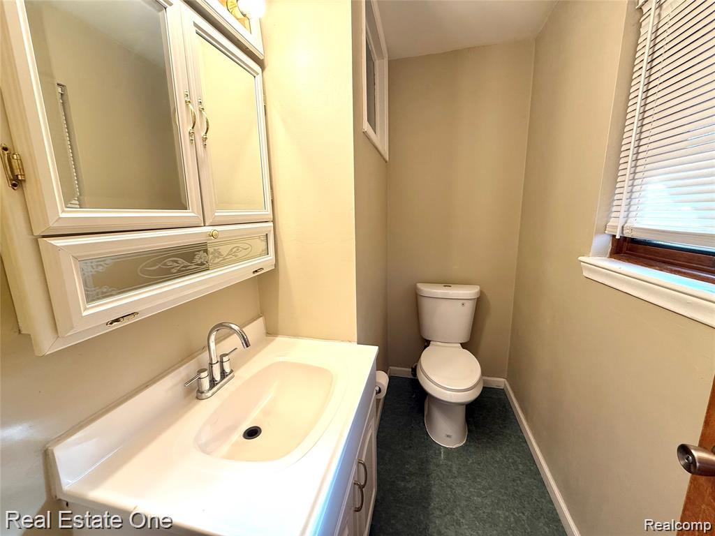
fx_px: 289
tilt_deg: -10.6
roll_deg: +1.3
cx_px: 358
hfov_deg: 102.1
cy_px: 268
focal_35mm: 14
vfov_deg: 85.7
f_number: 2.2
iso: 160
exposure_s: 1/120
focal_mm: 2.22
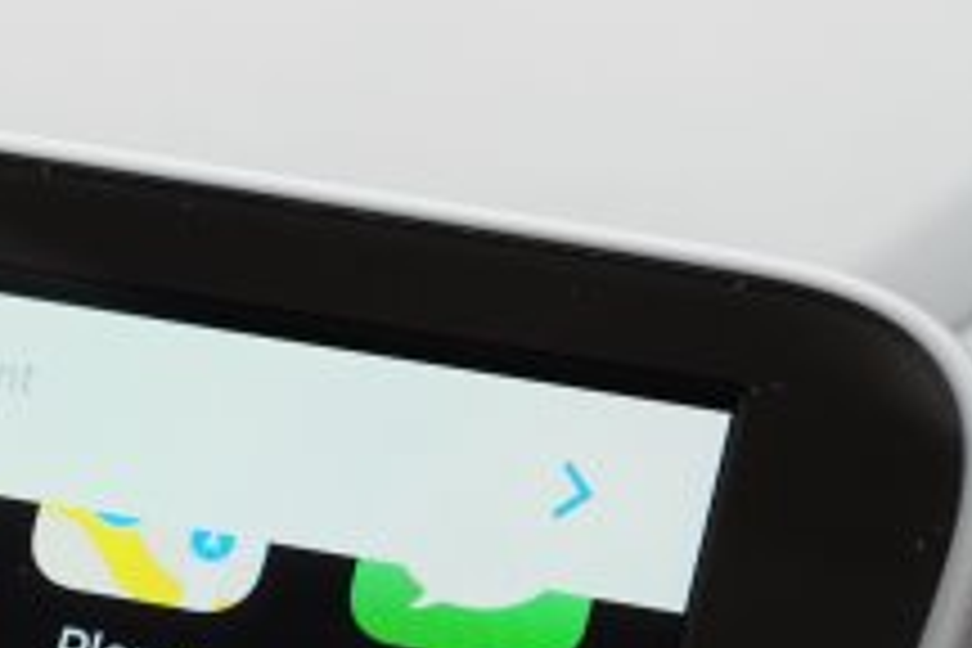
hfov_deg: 8.7
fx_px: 6291
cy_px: 850
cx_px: -166
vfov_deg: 5.9
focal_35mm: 233
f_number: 3.2
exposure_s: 1/240
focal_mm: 56
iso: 800
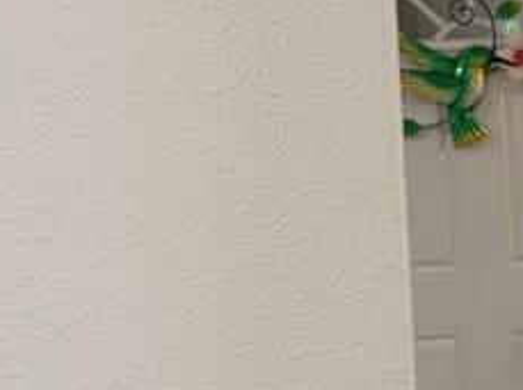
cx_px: 1149
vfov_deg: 8.1
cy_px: 342
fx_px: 2745
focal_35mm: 182
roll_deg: +1.7
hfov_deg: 9.9
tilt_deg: -5.3
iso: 125
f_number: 1.6
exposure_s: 1/60
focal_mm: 5.96
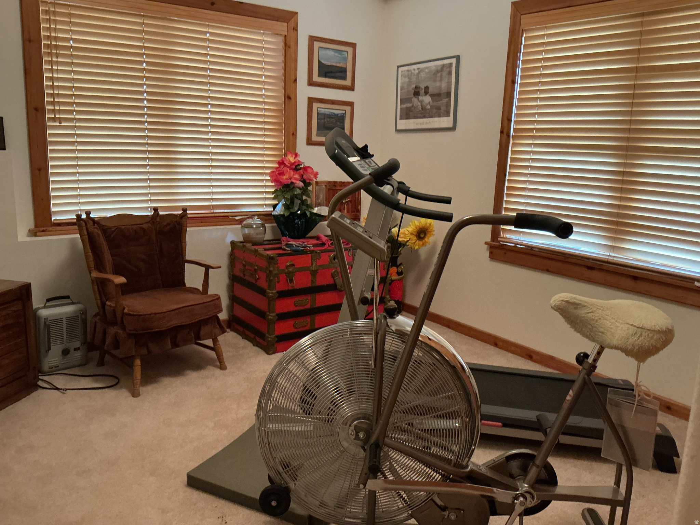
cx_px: 350
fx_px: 586
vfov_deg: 48.2
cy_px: 262
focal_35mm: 29
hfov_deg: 61.7
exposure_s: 1/40
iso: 320
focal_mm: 3
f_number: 1.8
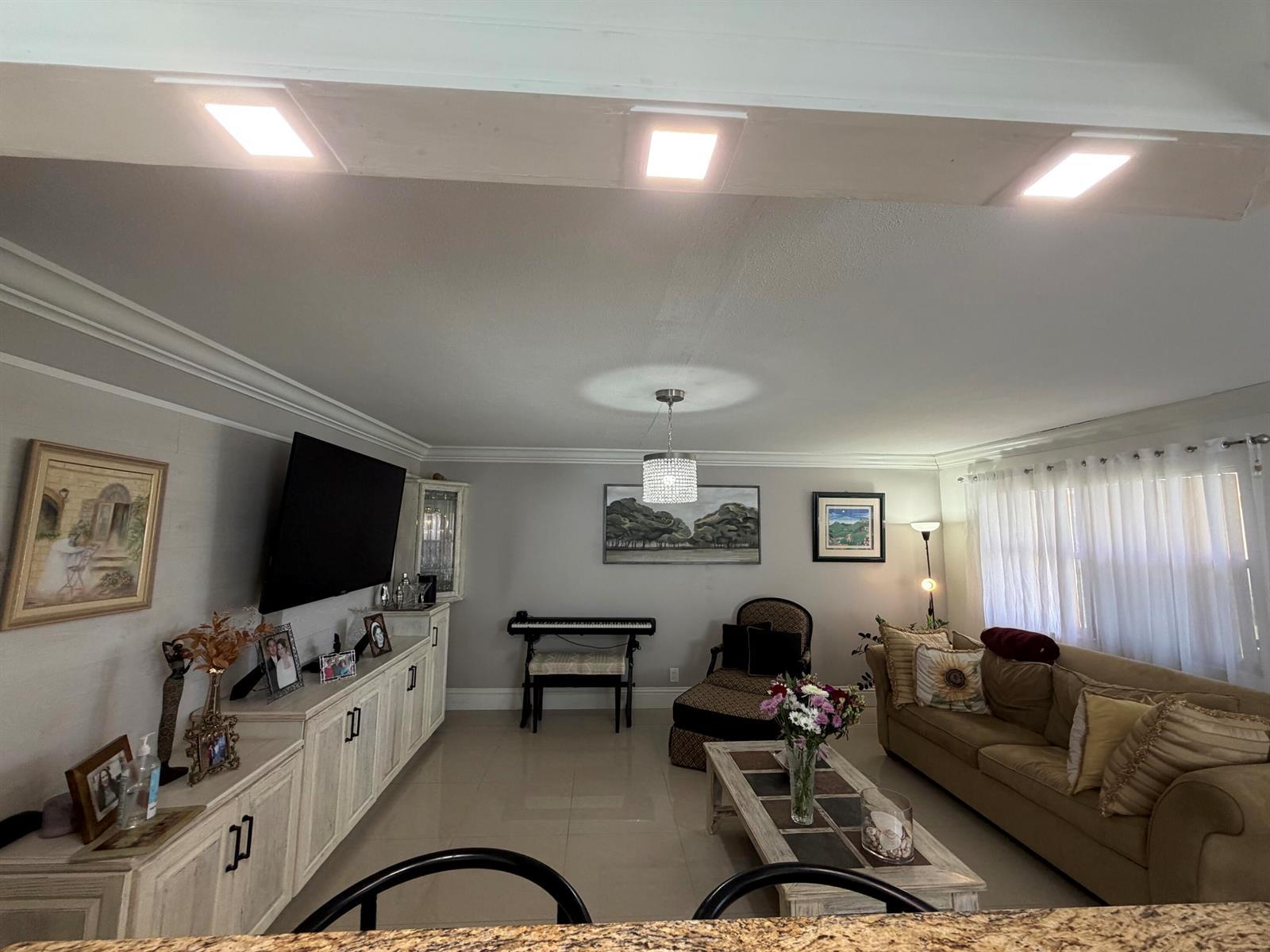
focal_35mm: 14
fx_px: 514
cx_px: 635
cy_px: 476
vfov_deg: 85.7
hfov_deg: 102.1
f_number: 2.2
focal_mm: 2.22
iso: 200
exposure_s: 1/120
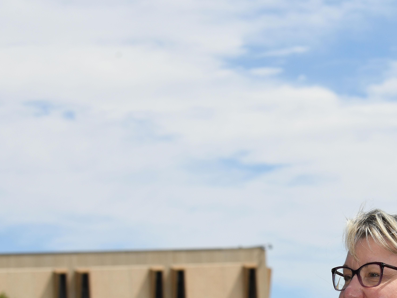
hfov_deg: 8.8
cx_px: 380
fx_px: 2557
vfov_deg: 6.6
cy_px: 279
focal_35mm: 223
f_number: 9
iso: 200
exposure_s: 1/500
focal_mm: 95
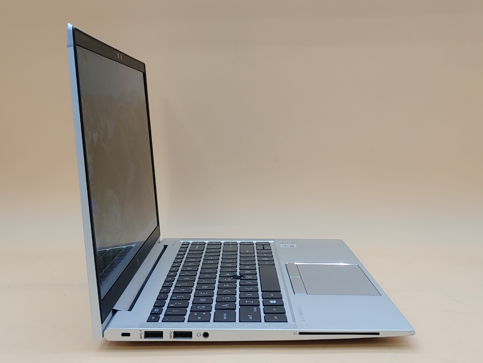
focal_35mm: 44
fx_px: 614
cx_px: 242
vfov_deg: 32.9
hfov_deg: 42.9
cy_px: 182
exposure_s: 1/120
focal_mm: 4.36
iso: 50
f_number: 1.8
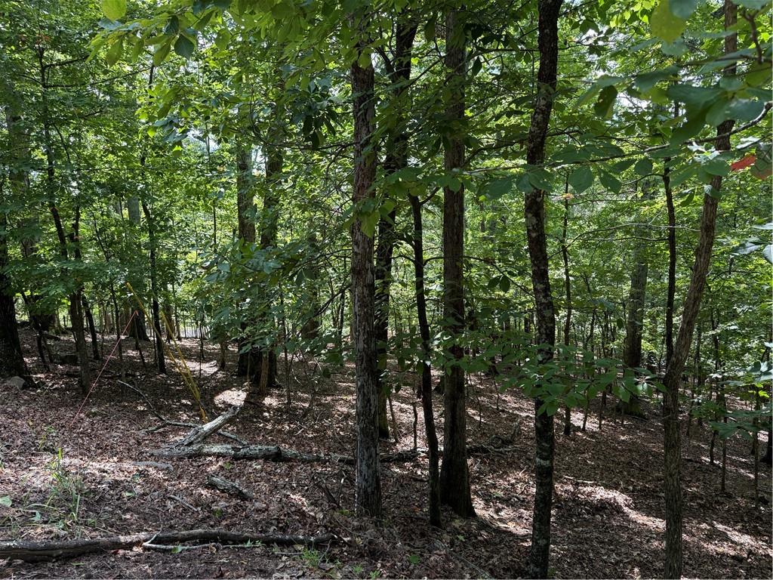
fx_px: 536
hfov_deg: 71.6
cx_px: 386
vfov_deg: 56.8
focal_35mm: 24
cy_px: 290
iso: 100
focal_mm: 6.76
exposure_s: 1/277
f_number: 1.78
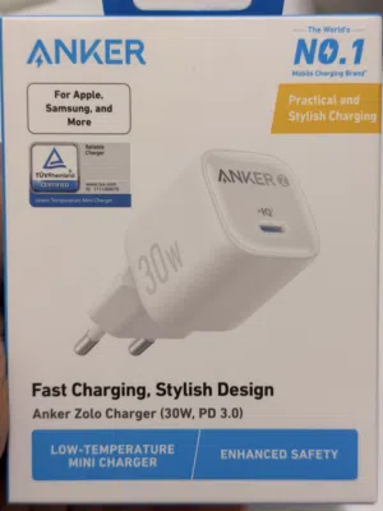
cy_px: 256
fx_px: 708
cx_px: 192
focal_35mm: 48
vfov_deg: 39.7
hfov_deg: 30.3
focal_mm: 6.76
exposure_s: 1/50
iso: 125
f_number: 1.78
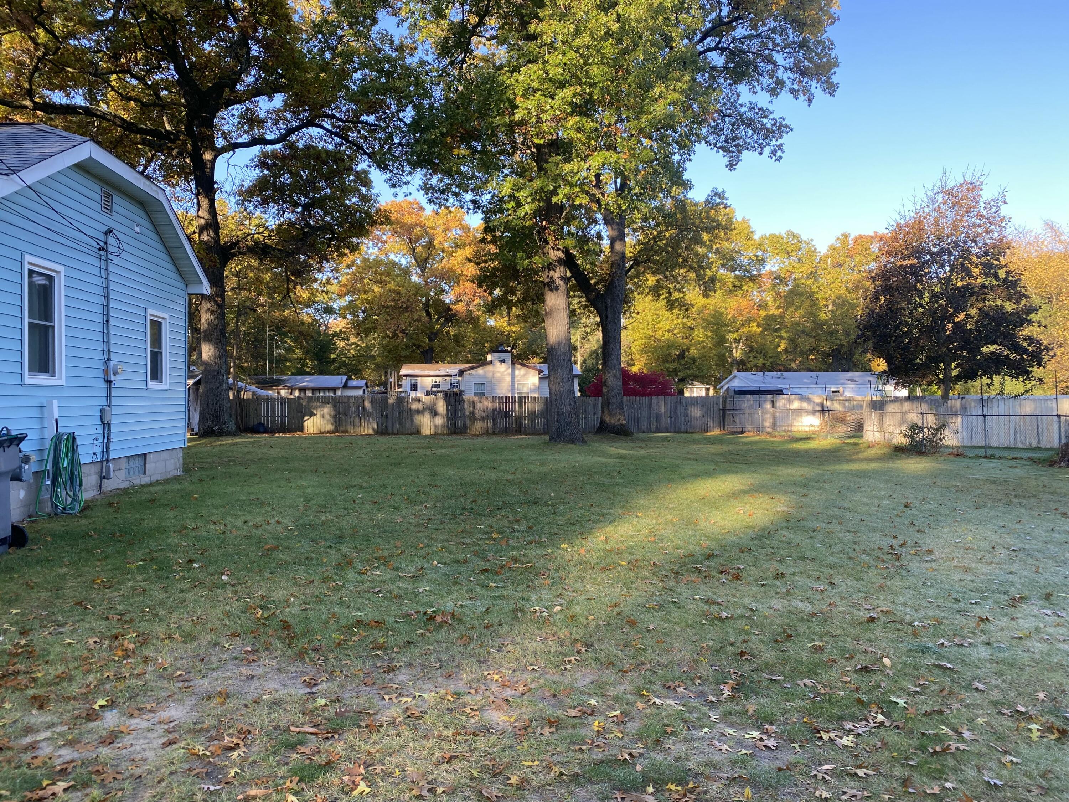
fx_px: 803
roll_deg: +0.4
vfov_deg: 53.1
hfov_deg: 67.3
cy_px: 401
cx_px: 534
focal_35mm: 26
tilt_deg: -1.0
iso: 32
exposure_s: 1/187
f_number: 1.8
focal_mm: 4.25
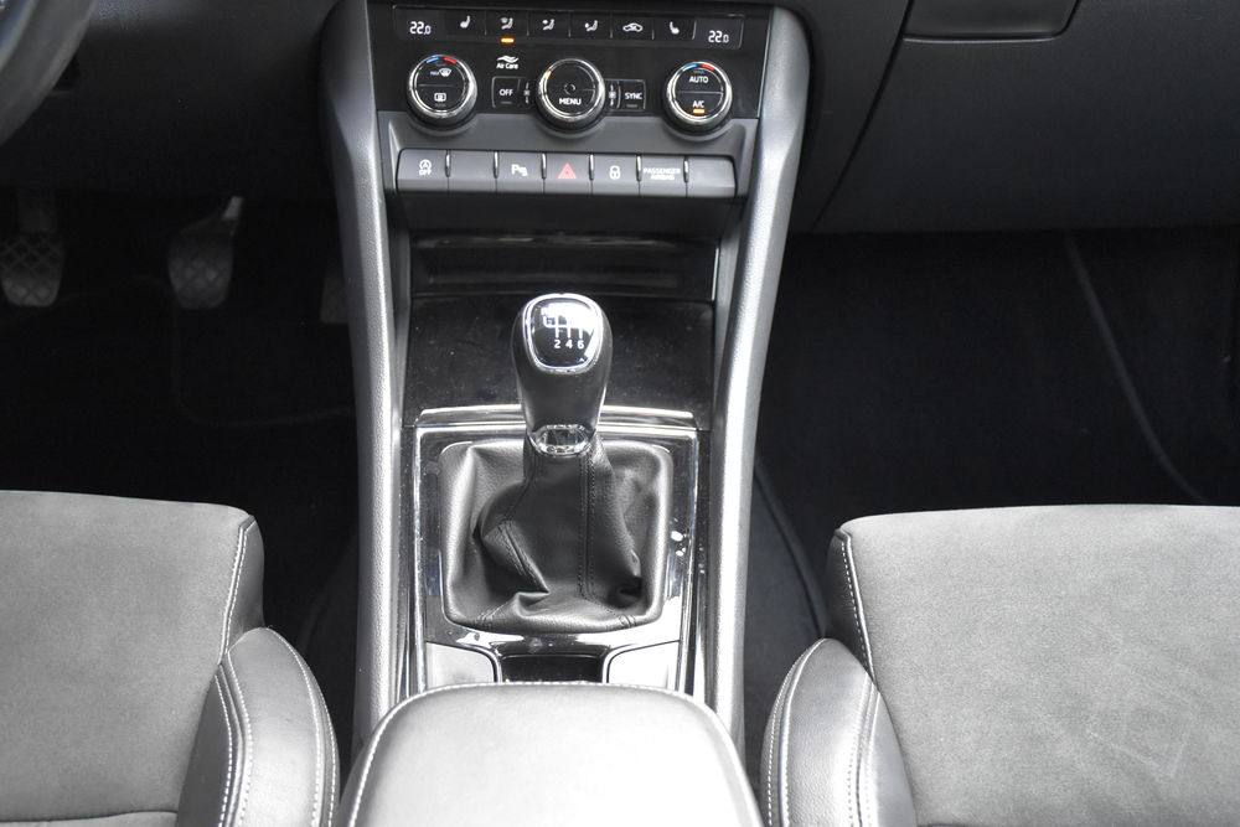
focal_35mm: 45
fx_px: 1550
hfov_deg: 43.6
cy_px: 414
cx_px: 620
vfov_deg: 29.9
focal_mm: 30
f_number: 4
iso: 2500
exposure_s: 1/60
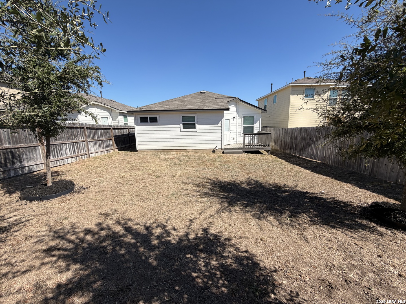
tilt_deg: -10.2
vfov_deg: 85.7
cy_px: 152
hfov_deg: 102.1
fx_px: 164
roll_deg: +2.0
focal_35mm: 14
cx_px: 203
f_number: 2.2
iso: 25
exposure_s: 1/770
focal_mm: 2.22
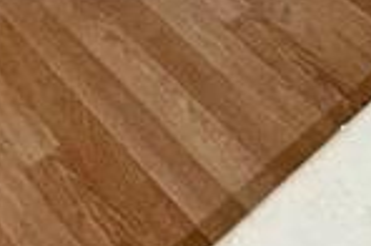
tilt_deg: -19.7
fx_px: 1039
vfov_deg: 10.3
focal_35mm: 101
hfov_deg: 20.1
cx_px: 80
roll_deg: +1.3
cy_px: -459
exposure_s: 1/82
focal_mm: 2.22
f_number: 2.2
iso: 125
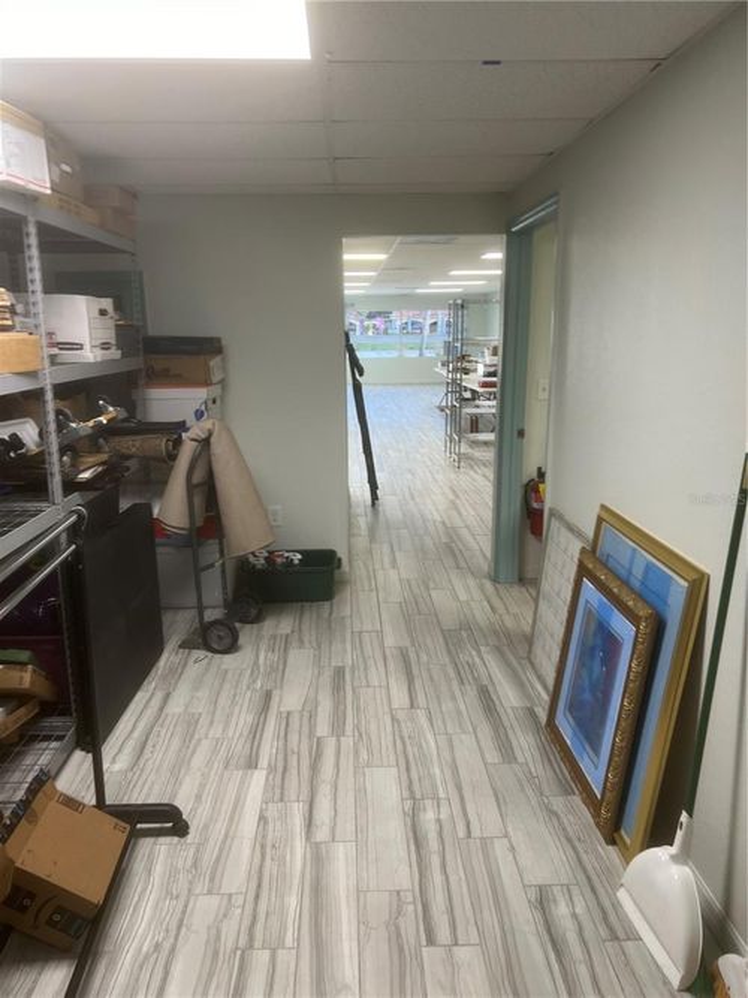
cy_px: 499
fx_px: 749
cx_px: 374
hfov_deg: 53.0
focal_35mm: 26
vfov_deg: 67.3
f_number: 1.5
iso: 80
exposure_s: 1/60
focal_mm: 5.7
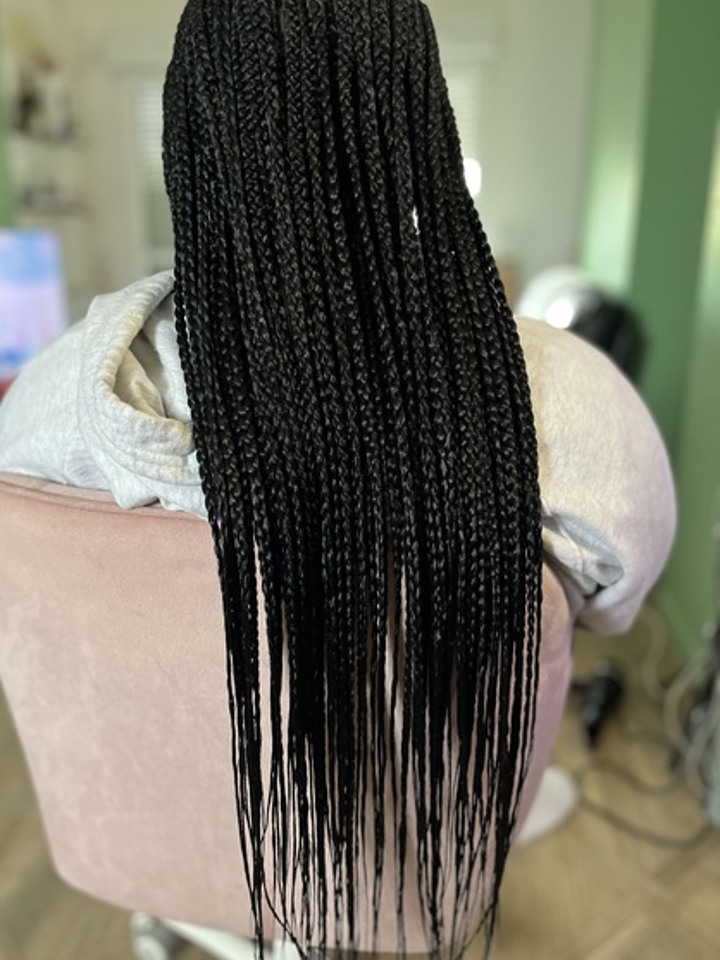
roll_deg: +1.2
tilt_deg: -15.4
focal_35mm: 28
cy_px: 488
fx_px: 776
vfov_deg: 63.4
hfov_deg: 49.7
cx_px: 334
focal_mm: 5.1
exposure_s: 1/59
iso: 320
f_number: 1.6
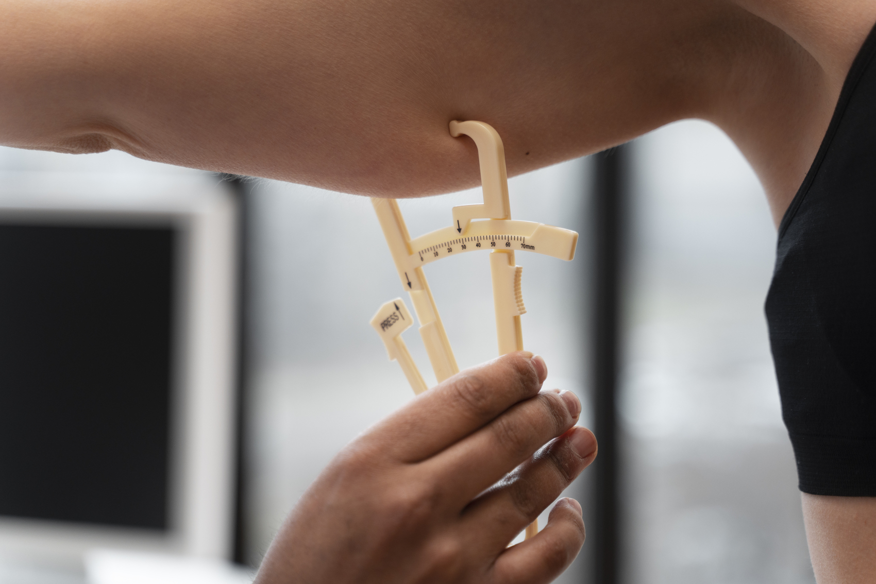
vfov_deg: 18.2
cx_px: 438
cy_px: 292
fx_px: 1825
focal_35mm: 75
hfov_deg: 27.0
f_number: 2.8
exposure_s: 1/160
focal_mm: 75
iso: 400
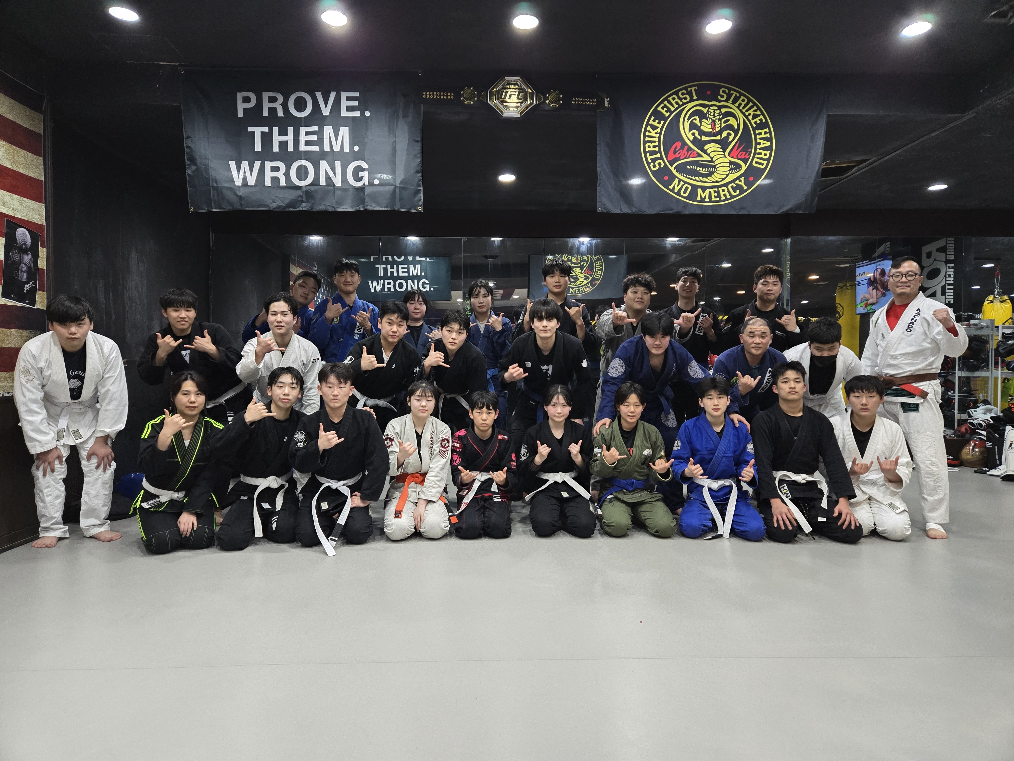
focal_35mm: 23
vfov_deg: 58.9
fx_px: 674
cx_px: 507
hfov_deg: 73.9
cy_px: 380
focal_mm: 5.4
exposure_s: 1/60
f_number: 1.8
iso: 500
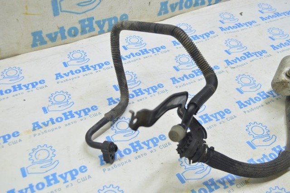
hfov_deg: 48.0
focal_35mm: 40
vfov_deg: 32.9
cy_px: 96
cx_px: 145
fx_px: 326
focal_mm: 27
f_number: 5.6
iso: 400
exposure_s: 1/20
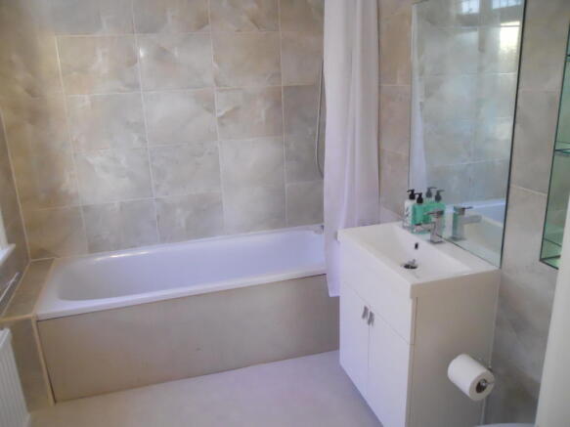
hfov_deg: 63.5
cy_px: 214
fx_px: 461
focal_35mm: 28
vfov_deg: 49.7
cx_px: 285
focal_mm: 5
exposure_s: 1/100
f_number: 2.7
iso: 800
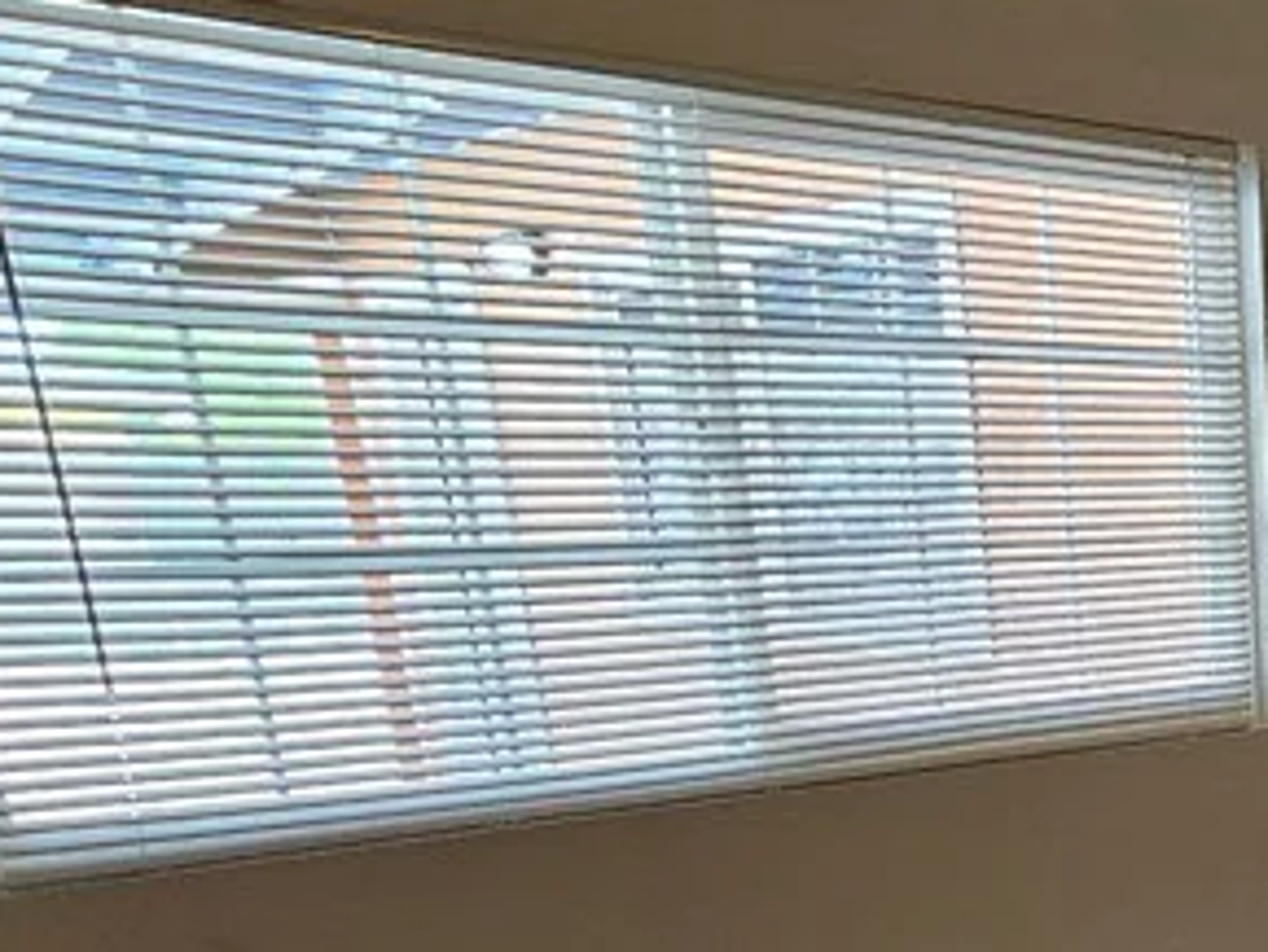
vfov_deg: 28.7
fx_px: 1686
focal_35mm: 46
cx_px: 1553
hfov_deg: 33.1
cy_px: 1040
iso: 250
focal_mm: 2.2
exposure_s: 1/60
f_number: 2.2
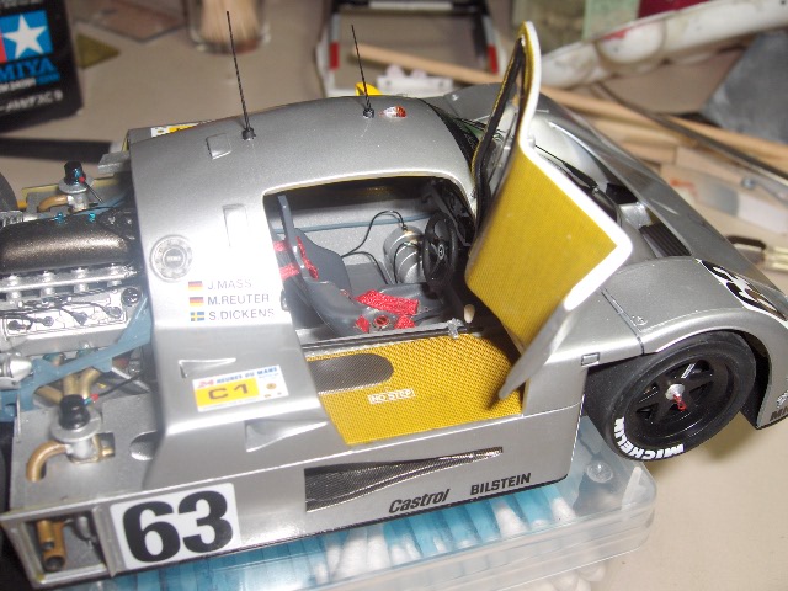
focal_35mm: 39
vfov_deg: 36.8
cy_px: 296
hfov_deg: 47.9
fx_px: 888
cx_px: 394
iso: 100
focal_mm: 8
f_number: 4.8
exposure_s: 1/117
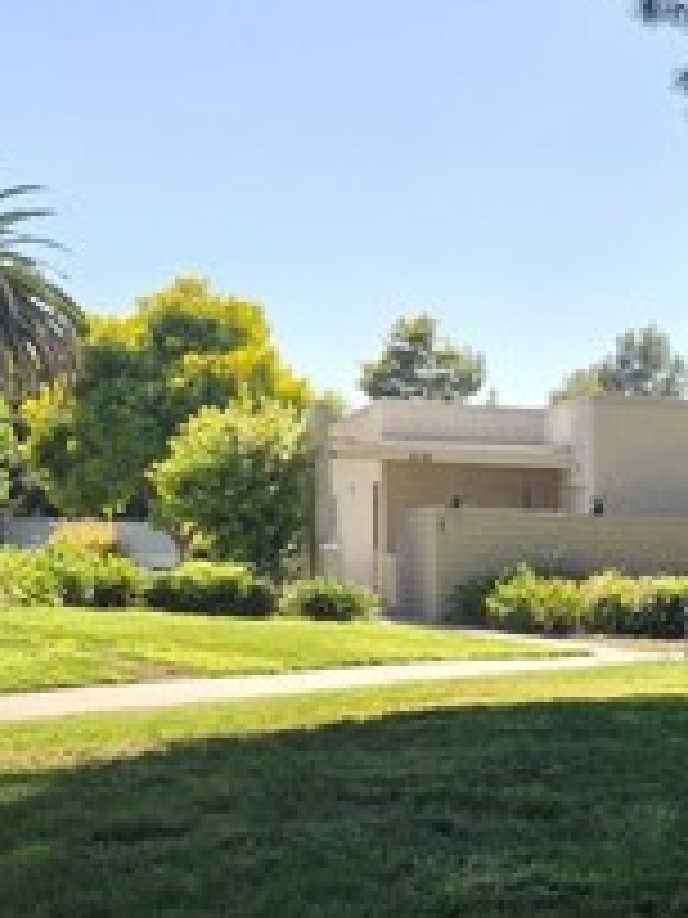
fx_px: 1908
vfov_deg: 25.5
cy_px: 940
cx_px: 769
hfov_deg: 19.5
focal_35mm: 72
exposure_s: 1/3504
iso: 80
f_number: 1.8
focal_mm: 5.4
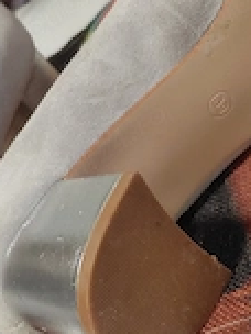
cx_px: 139
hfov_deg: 22.2
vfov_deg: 29.4
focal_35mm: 66
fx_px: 638
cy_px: 185
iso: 200
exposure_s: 1/60.2
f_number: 1.8
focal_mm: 4.69
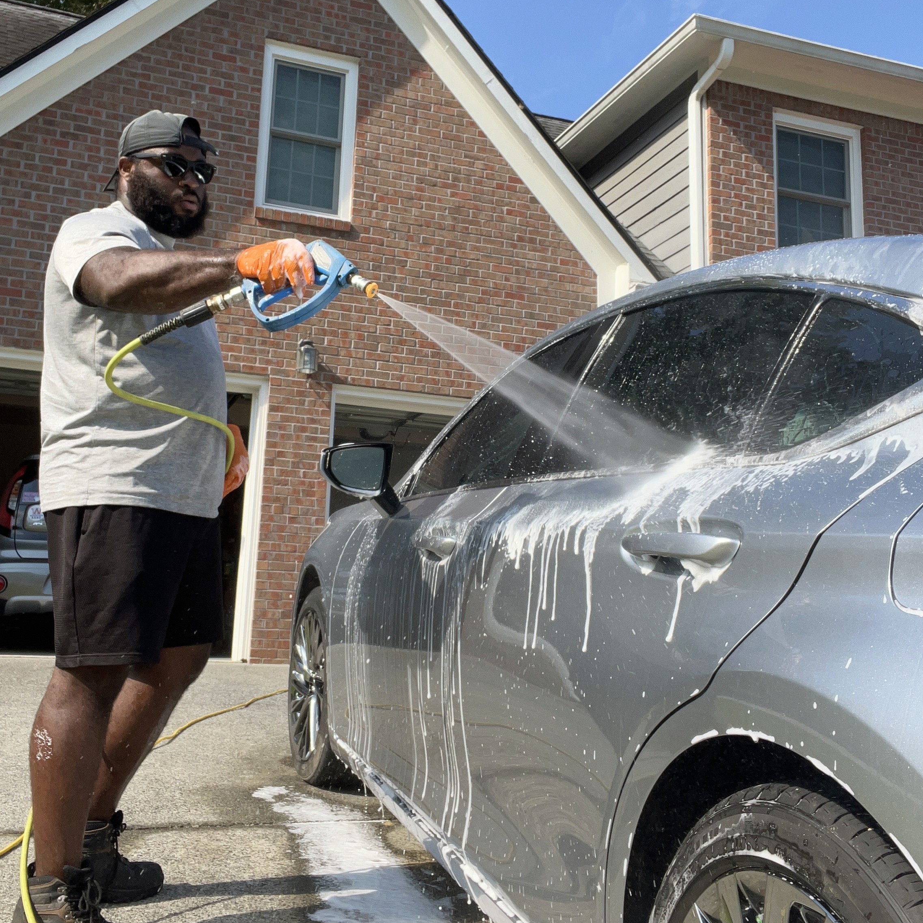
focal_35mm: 36
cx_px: 457
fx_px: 1086
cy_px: 409
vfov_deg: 46.0
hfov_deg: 46.0
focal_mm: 2.71
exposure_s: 1/711
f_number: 2.2
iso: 32
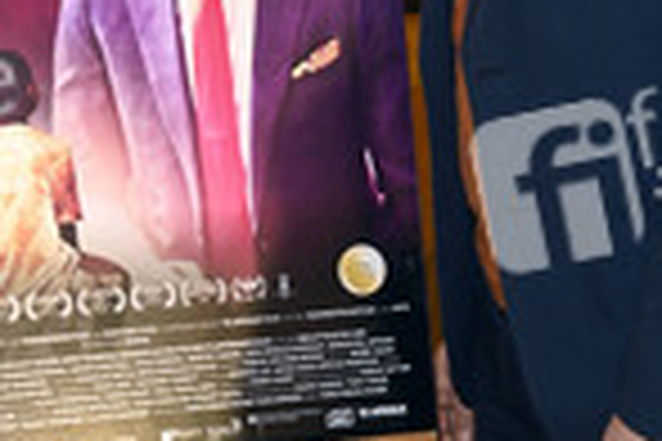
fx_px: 2206
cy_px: -58
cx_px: 293
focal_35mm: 120
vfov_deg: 11.2
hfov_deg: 17.1
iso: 1000
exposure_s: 1/25
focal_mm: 44
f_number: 5.6
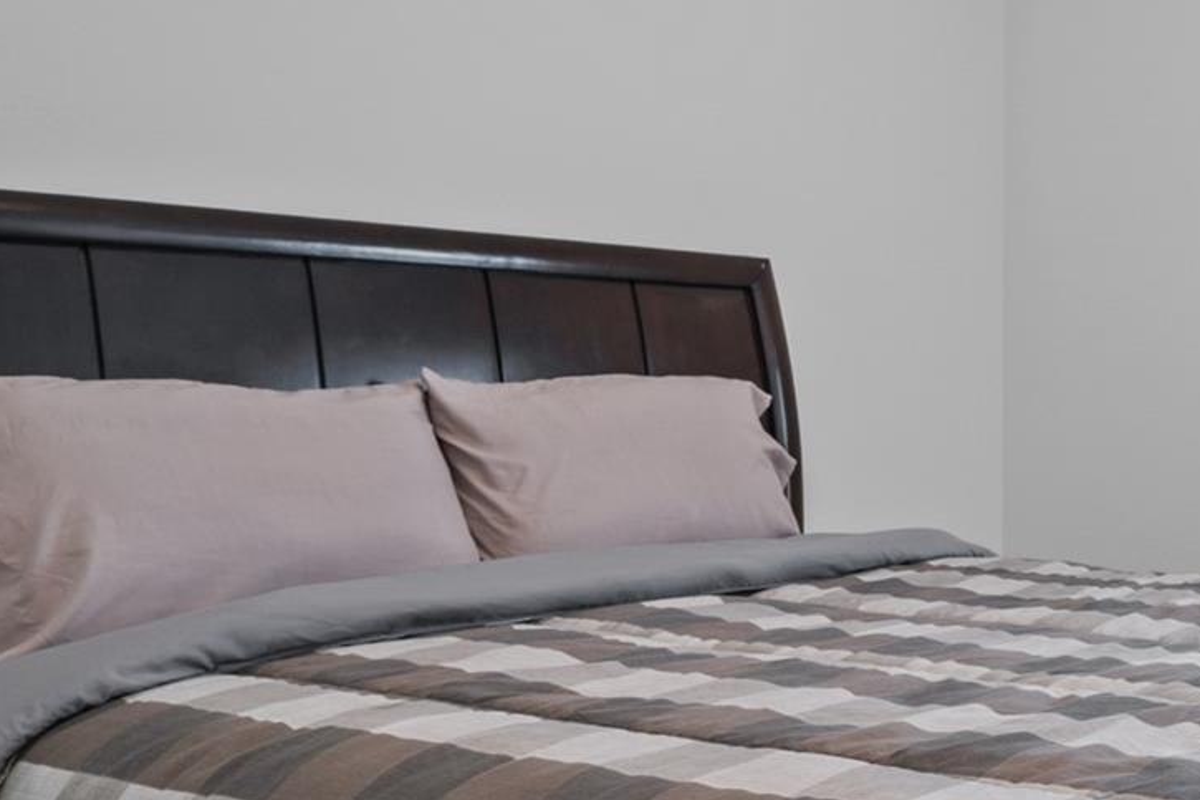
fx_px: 1600
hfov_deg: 35.3
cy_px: 370
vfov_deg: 28.1
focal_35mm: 48
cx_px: 1318
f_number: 11
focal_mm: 17
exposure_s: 1
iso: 100
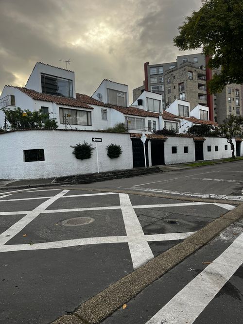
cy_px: 162
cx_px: 122
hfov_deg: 53.0
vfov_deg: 67.3
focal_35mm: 26
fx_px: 243
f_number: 1.6
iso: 40
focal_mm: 5.1
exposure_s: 1/282
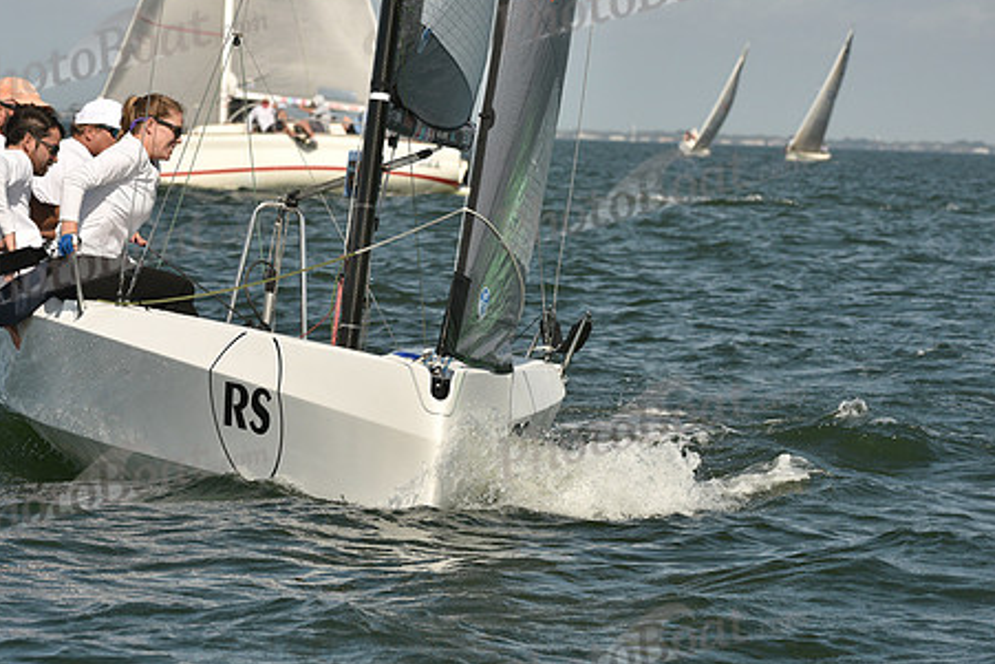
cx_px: 384
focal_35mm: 257
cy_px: 341
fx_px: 7105
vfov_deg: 5.4
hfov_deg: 8.0
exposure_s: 1/1250
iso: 400
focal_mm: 200
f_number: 10
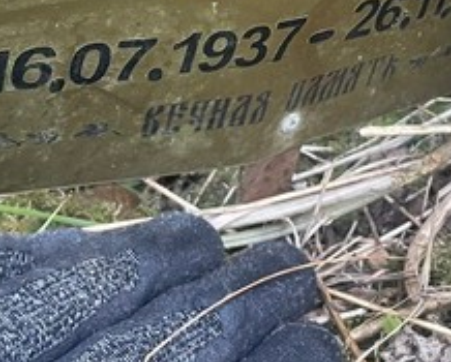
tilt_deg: -45.4
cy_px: 2
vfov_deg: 16.2
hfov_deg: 20.5
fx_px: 1243
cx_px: 292
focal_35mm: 93
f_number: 1.6
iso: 125
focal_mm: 4.2
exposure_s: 1/75
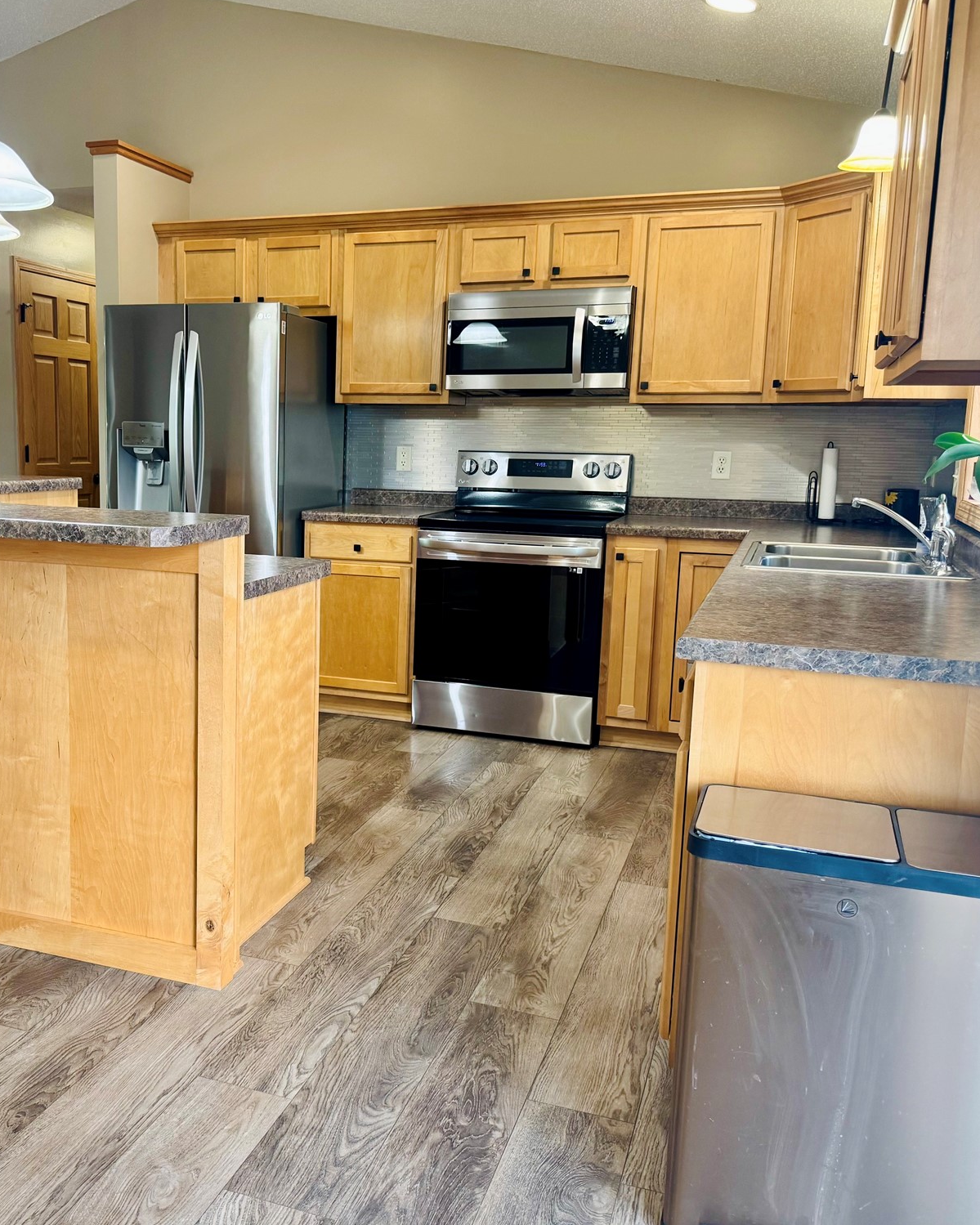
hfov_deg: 45.0
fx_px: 1160
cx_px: 318
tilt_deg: -9.8
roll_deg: -1.0
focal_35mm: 32
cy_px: 611
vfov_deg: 55.7
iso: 200
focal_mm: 6.76
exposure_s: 1/60
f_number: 1.78
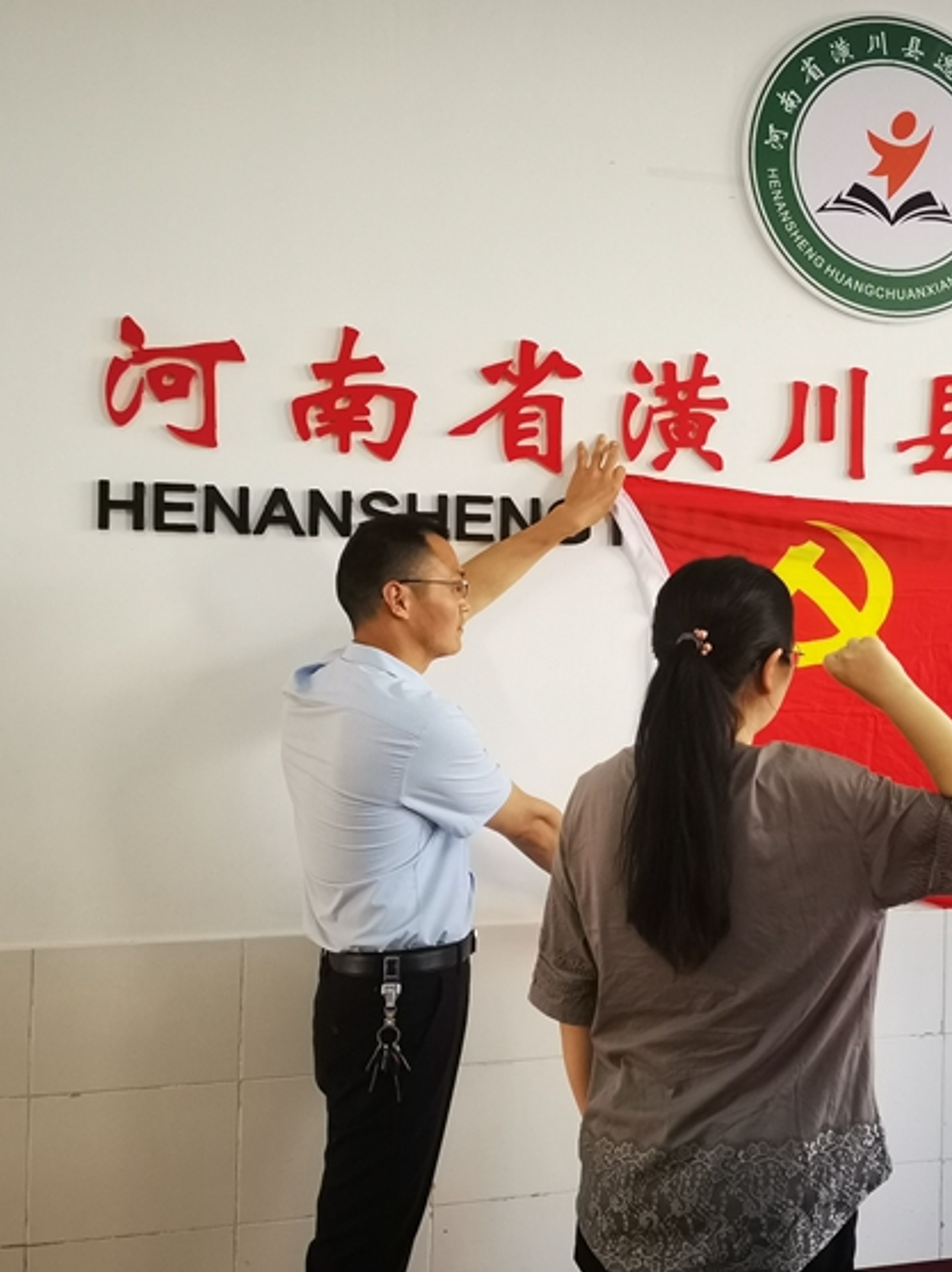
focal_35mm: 46
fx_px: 1689
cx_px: 884
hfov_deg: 29.9
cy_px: 601
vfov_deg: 41.2
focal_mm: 4.75
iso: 250
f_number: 1.8
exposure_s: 1/100
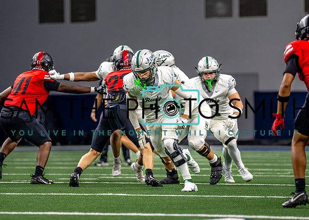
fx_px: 2751
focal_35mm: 314
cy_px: 96
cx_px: 158
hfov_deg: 6.4
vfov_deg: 4.6
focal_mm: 200
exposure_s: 1/1600
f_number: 2.8
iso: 3200
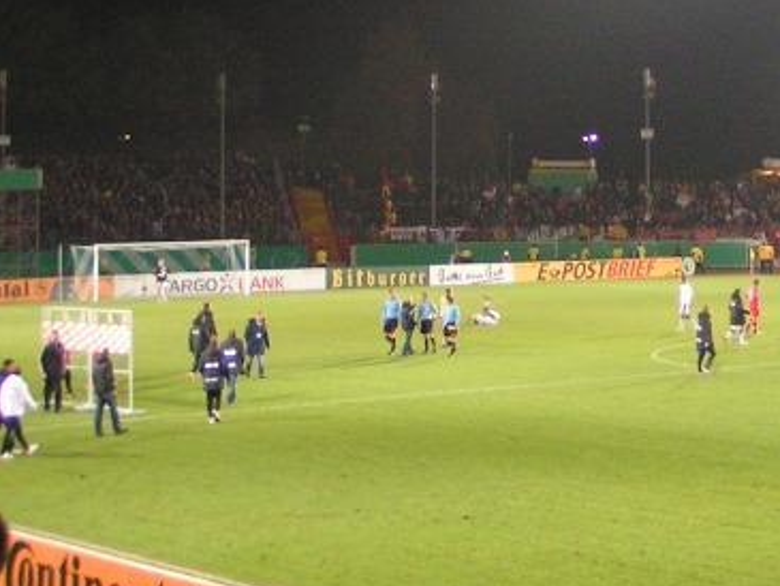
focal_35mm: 103
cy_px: -30
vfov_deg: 14.1
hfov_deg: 18.4
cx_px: 853
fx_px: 2322
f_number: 2.8
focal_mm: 7.3
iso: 200
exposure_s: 1/40
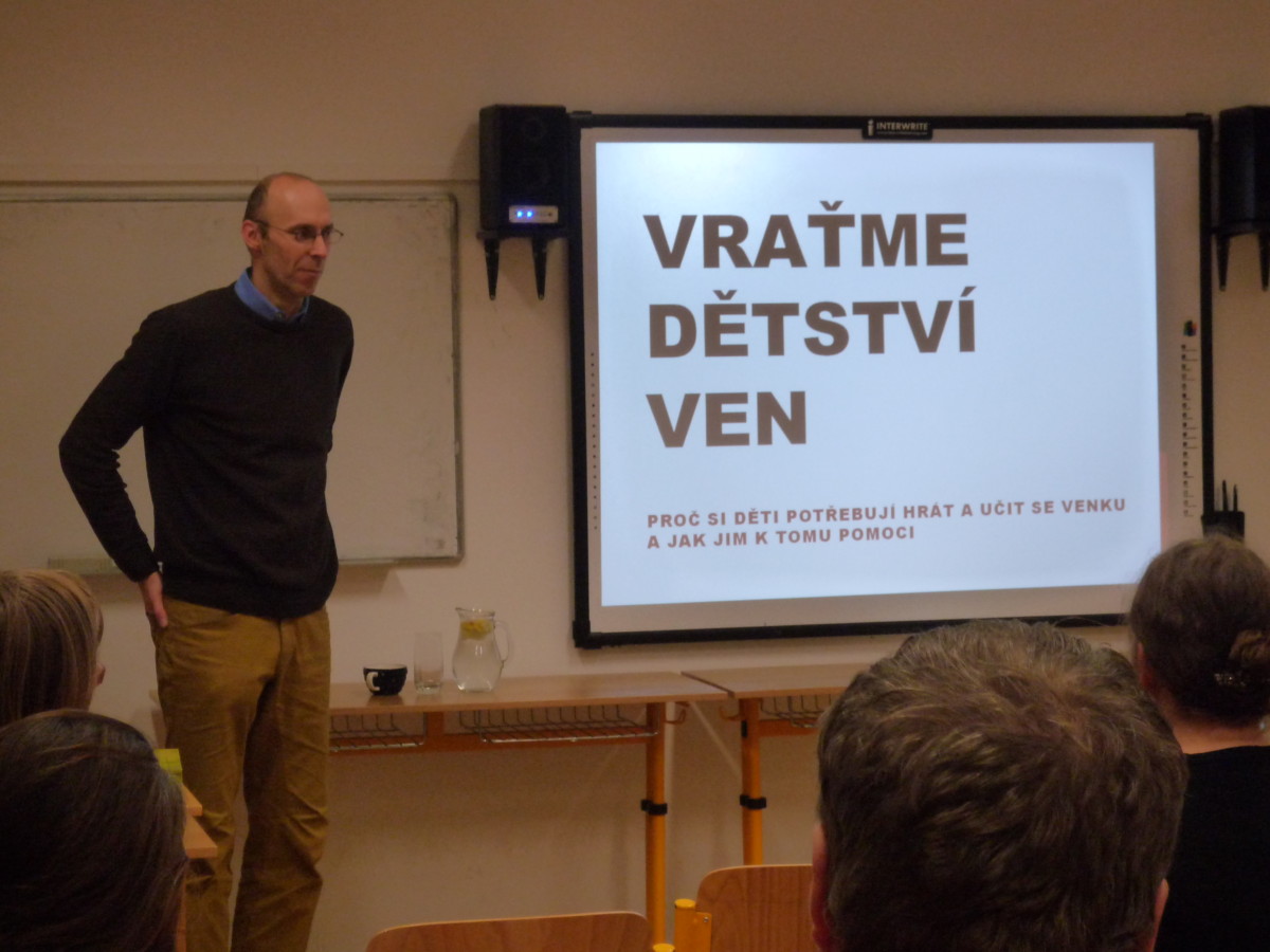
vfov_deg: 17.2
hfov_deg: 22.8
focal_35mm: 86
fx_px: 3155
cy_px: 476
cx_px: 635
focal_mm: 15.2
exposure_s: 1/30
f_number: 5.5
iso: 400
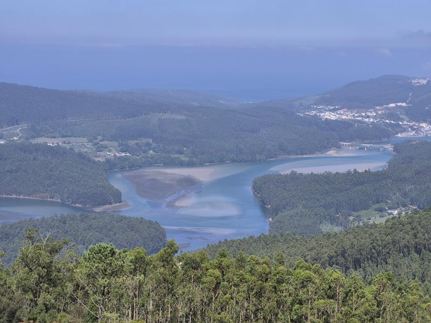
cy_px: 162
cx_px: 216
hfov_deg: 28.2
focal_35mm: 69
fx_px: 859
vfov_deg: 21.3
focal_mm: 7
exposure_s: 1/1772
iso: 32
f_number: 2.4
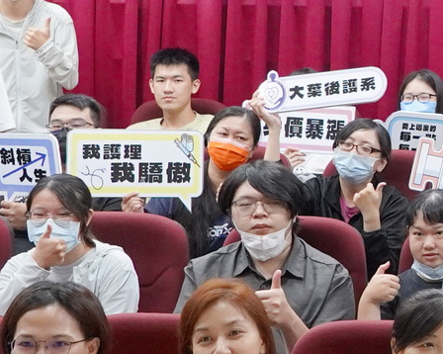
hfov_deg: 13.5
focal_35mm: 130
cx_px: 758
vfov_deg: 11.9
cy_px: 127
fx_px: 1704
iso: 1600
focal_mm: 16
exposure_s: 1/160
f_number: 4
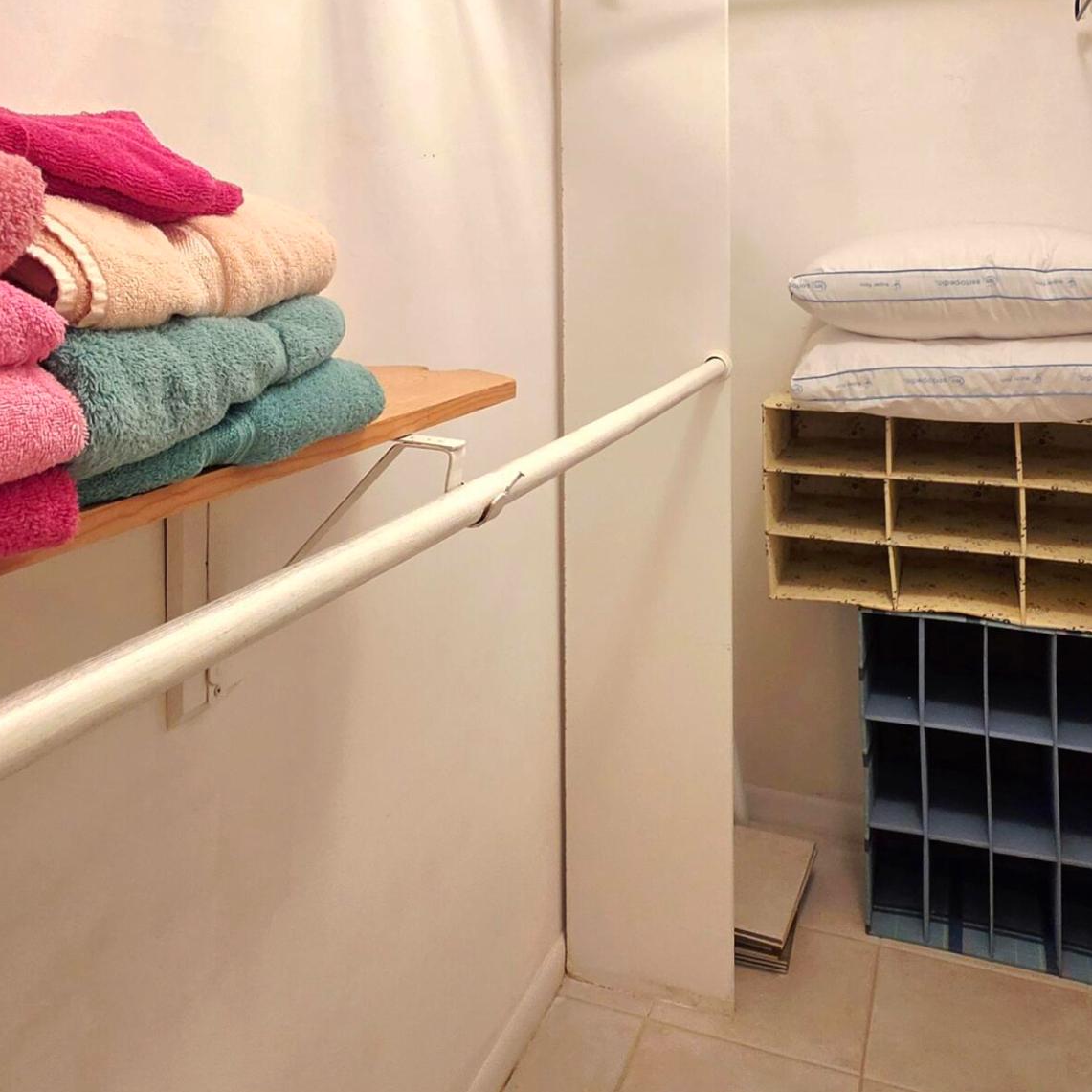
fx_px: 1035
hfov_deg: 55.6
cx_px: 505
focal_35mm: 29
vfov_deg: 53.0
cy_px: 264
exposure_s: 1/60.2
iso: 250
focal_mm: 2.2
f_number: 1.9
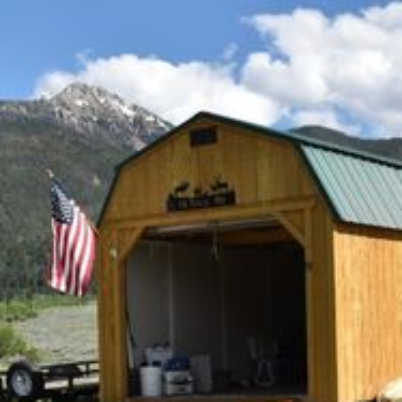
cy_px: 343
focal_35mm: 85
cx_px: 279
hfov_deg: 20.3
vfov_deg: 20.1
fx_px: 1119
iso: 100
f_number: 8
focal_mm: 25
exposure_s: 1/250
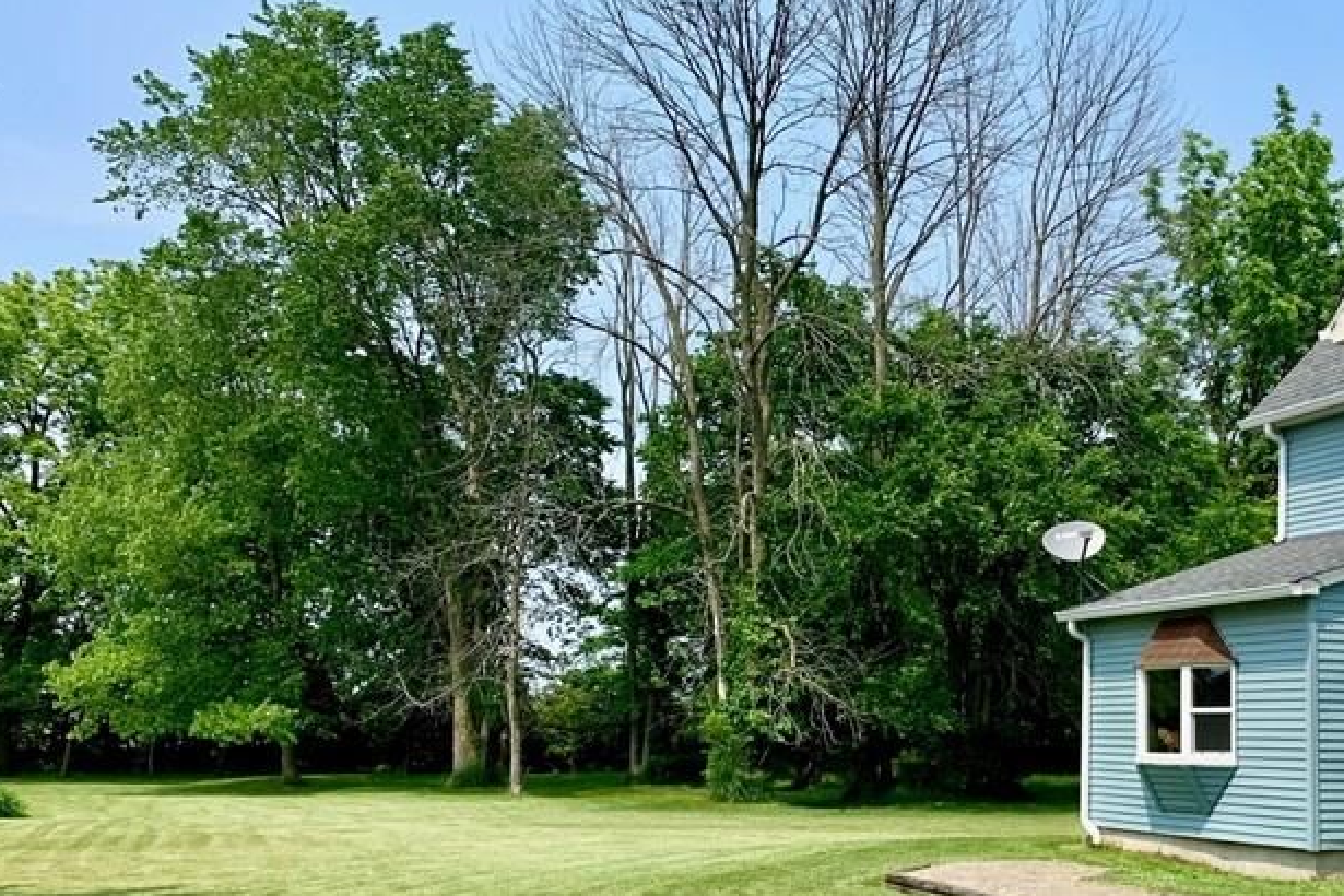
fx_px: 1680
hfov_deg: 42.1
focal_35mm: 45
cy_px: 608
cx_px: 1036
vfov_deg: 29.6
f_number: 1.8
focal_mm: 4.25
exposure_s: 1/1953
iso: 25
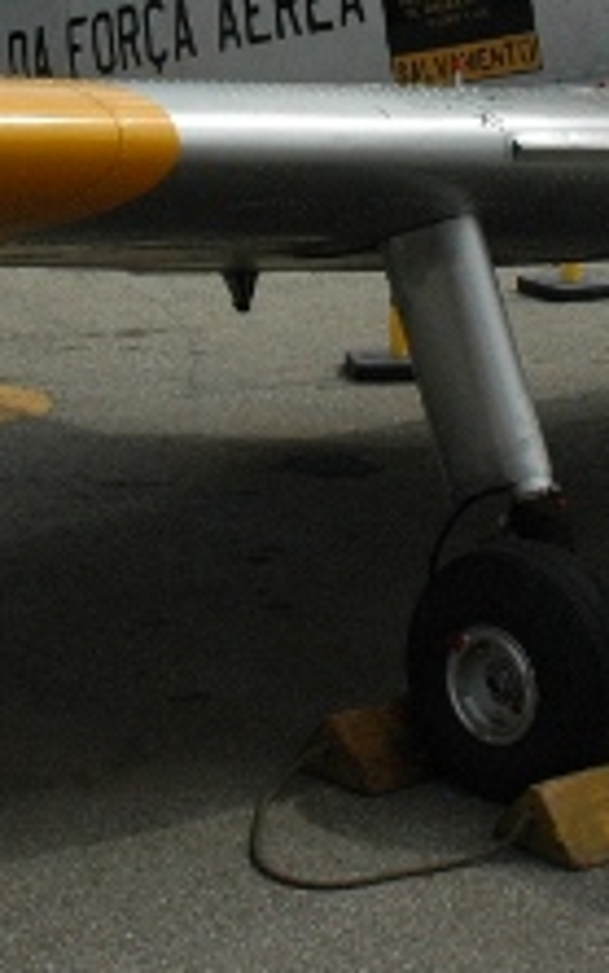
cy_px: 61
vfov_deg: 20.5
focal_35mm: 99
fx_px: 2626
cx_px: 311
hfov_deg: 13.2
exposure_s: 1/500
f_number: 11
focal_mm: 18
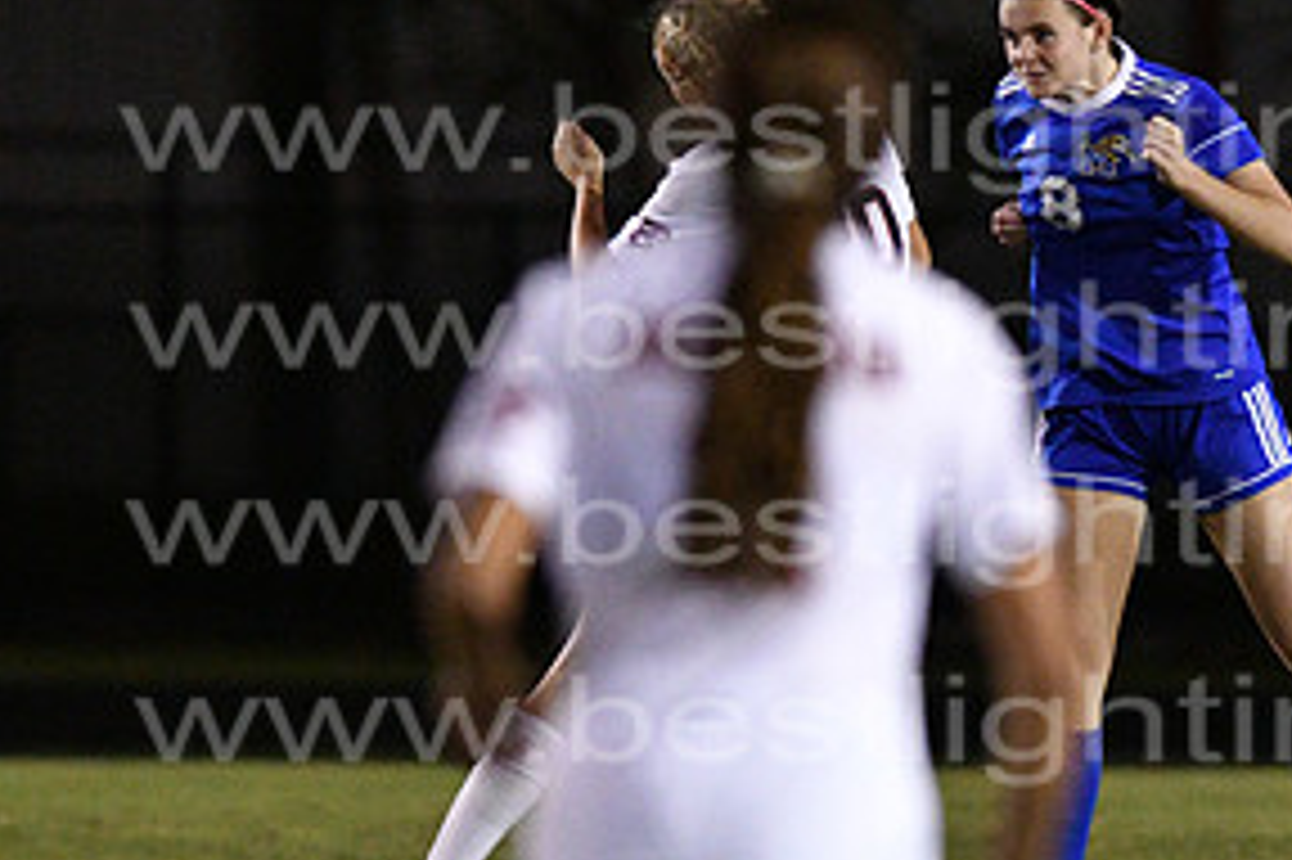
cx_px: 1157
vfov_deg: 1.5
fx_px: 32639
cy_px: 435
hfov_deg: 2.3
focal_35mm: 910
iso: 10000
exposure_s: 1/640
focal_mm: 300
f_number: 3.5
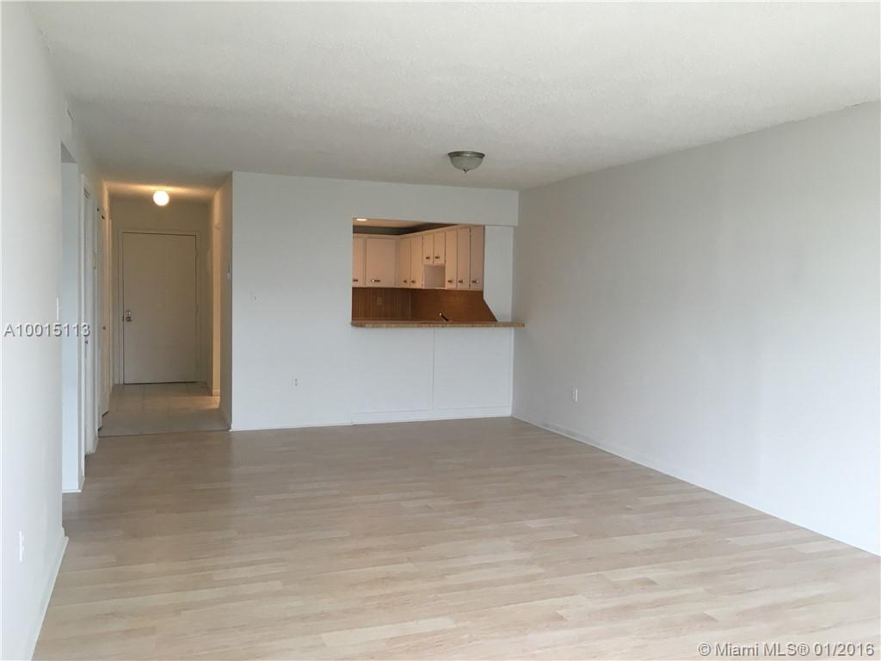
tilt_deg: -3.5
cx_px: 440
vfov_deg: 48.2
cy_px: 330
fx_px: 738
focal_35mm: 29
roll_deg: -0.9
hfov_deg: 61.7
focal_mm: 4.15
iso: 25
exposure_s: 1/30
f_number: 2.2
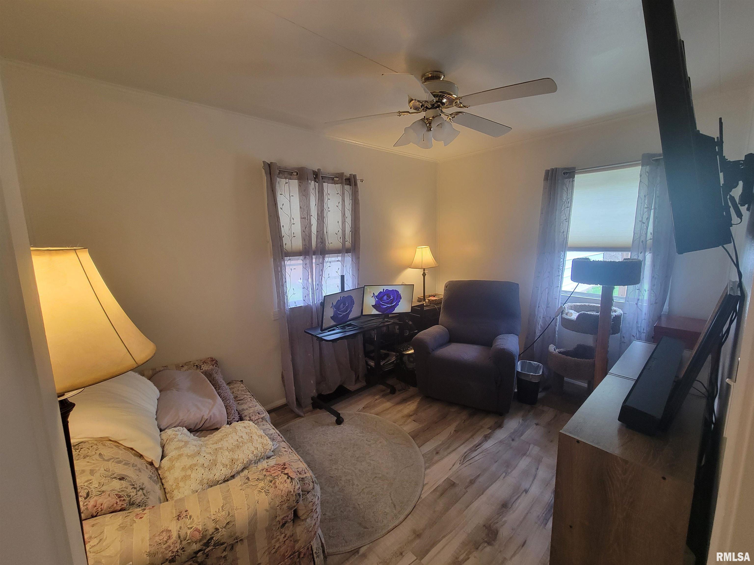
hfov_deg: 106.2
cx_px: 377
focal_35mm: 13
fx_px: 283
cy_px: 282
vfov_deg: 89.9
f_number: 2.2
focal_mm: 2.2
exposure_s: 1/60
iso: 200
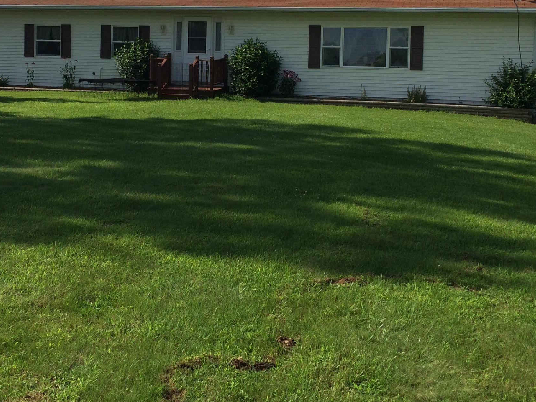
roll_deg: -0.2
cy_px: 99
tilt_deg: -3.7
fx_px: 805
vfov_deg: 27.6
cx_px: 231
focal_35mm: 52
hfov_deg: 36.8
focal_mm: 4.15
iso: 32
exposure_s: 1/2933
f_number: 2.2
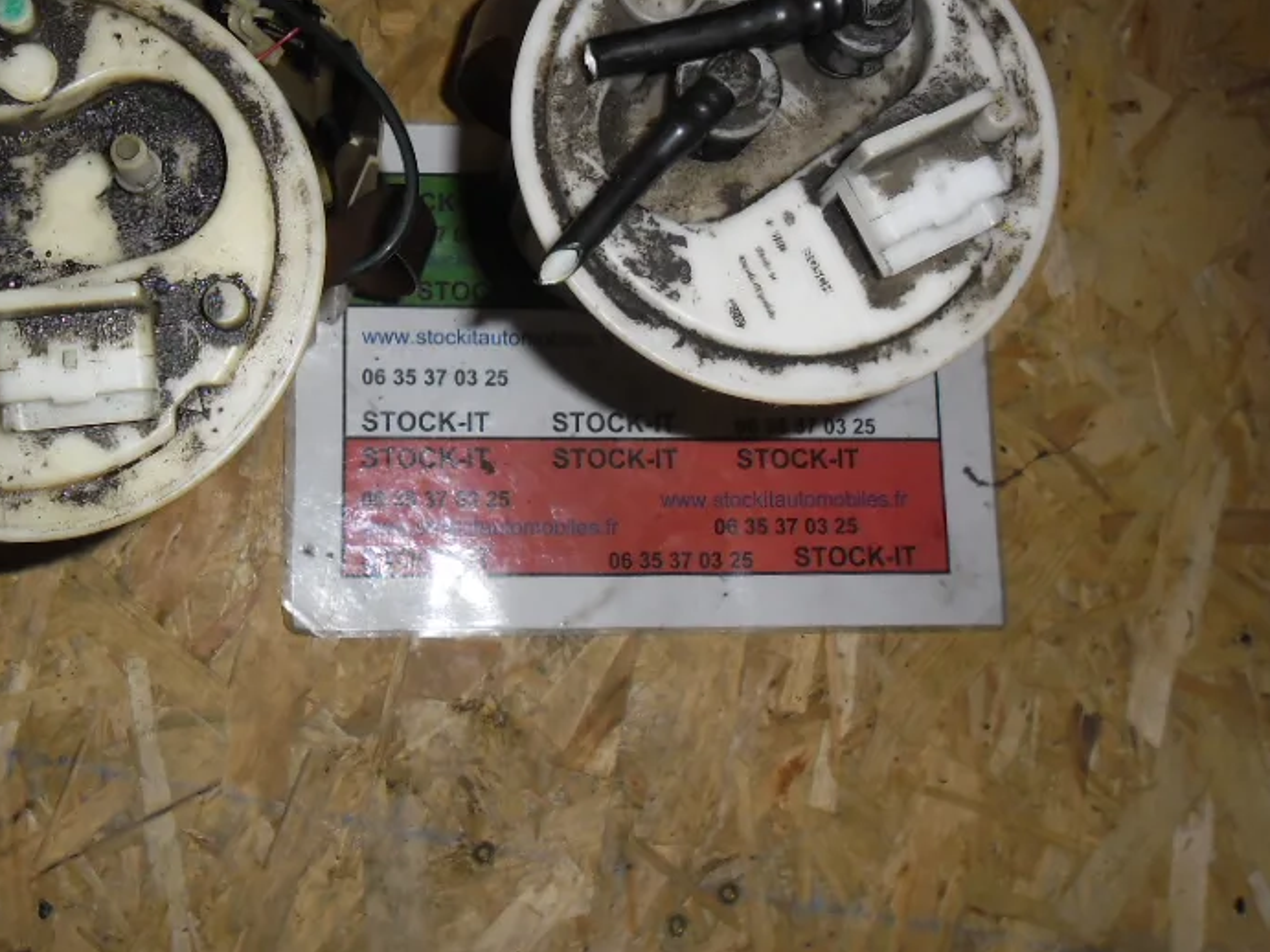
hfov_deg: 46.4
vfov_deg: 35.6
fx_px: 1467
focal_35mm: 40
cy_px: 322
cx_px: 474
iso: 80
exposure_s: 1/45
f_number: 3.5
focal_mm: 4.9
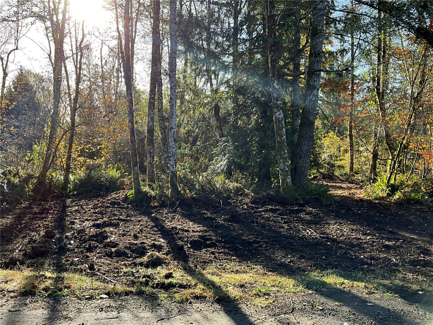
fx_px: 363
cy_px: 162
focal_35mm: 29
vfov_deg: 48.2
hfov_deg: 61.7
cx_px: 216
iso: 25
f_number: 1.8
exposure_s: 1/268
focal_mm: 3
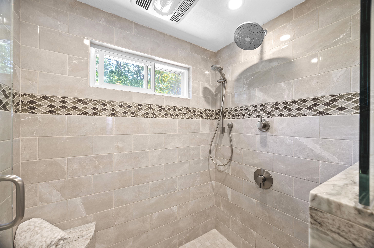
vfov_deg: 81.1
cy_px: 124
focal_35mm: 14
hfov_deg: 104.3
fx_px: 145
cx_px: 187
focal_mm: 14
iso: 250
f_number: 7.1
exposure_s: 1.6
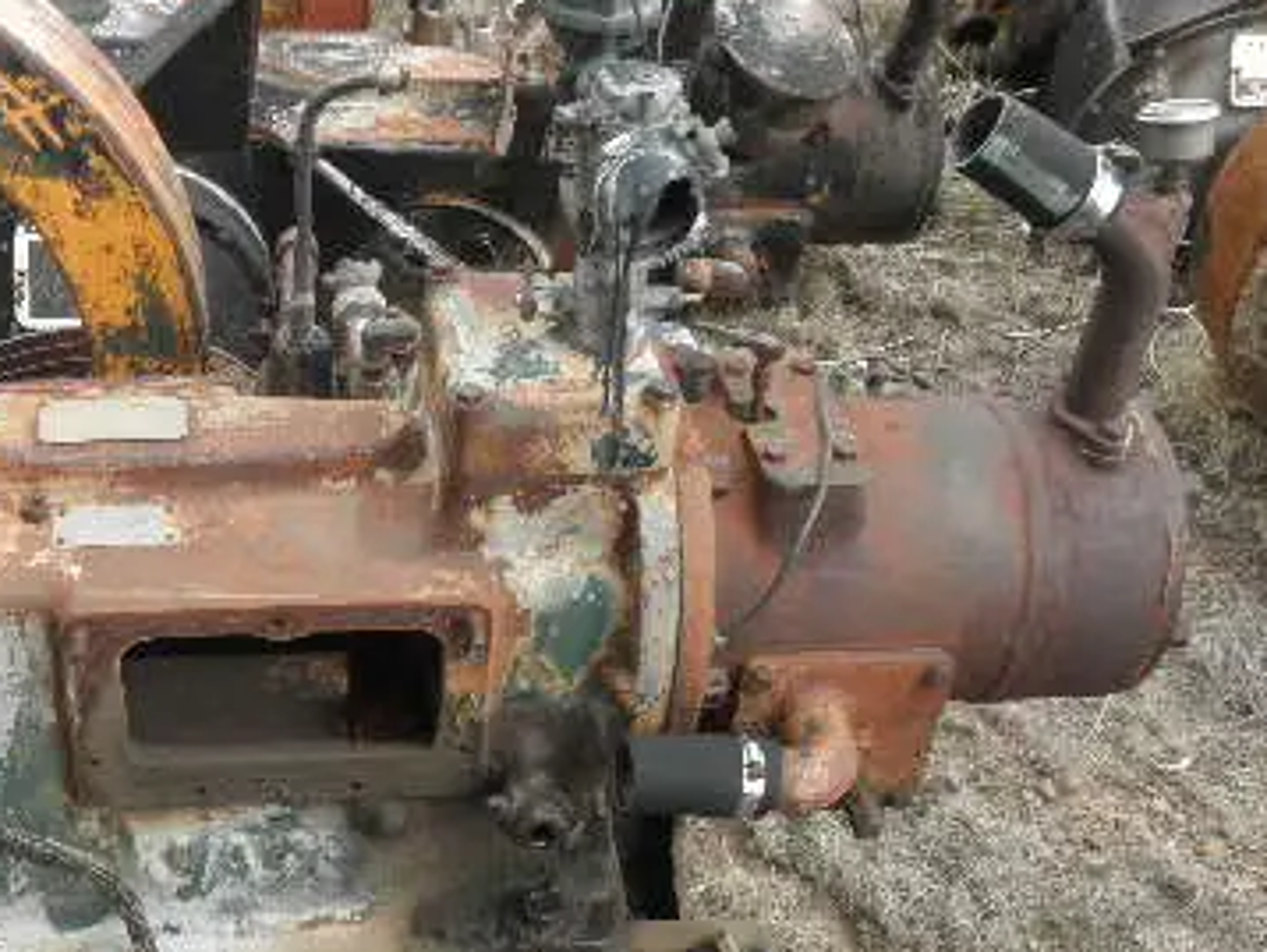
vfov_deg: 28.7
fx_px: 1831
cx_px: 205
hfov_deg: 36.5
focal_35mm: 50
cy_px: 722
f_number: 3
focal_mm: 5
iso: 64
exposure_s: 1/160
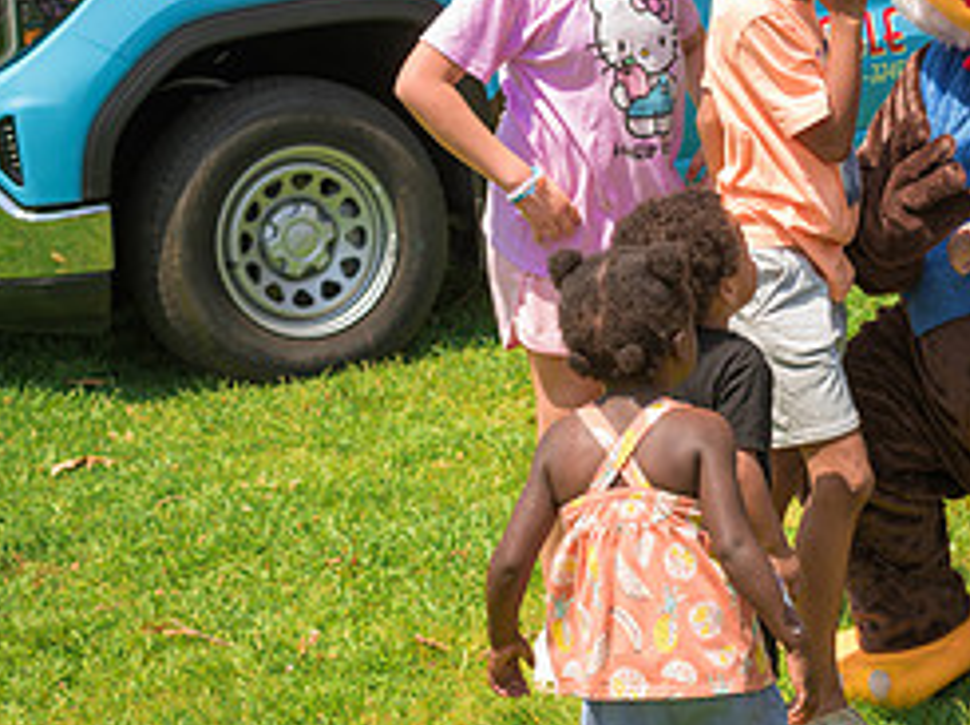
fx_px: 3190
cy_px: 331
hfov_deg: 16.8
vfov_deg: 13.0
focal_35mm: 114
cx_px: 1045
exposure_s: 1/250
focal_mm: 50
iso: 90
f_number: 5.6
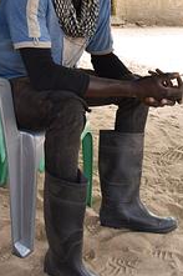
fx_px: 420
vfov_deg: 33.2
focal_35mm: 55
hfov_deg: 24.1
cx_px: 27
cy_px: -1
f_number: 5.6
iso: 400
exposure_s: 1/125
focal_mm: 18
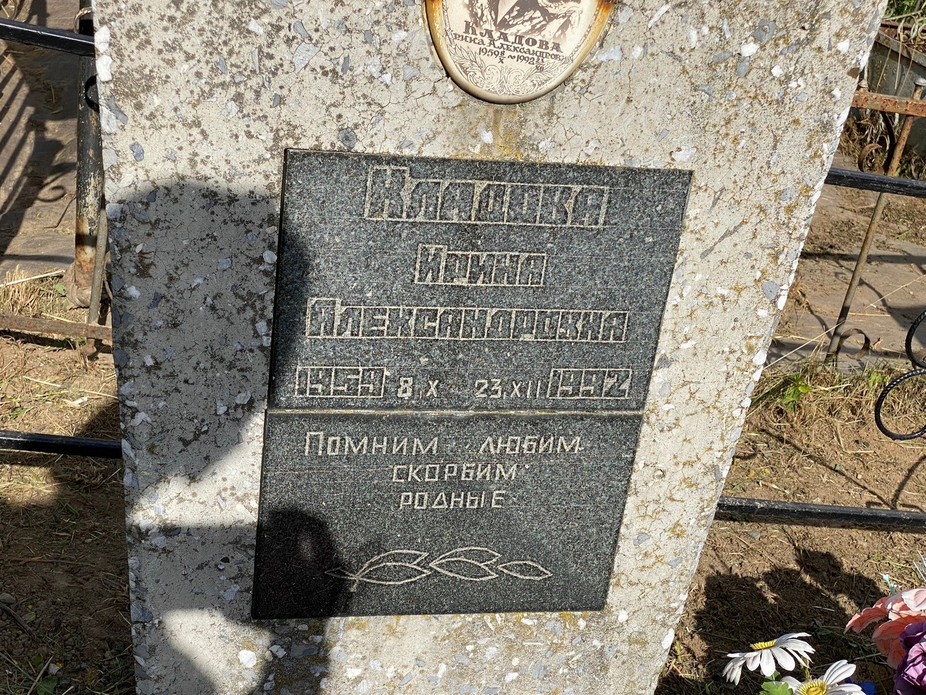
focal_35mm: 52
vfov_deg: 28.0
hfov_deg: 36.8
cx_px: 463
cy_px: 348
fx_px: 1391
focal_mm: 6
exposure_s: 1/1712
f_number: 2
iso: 20
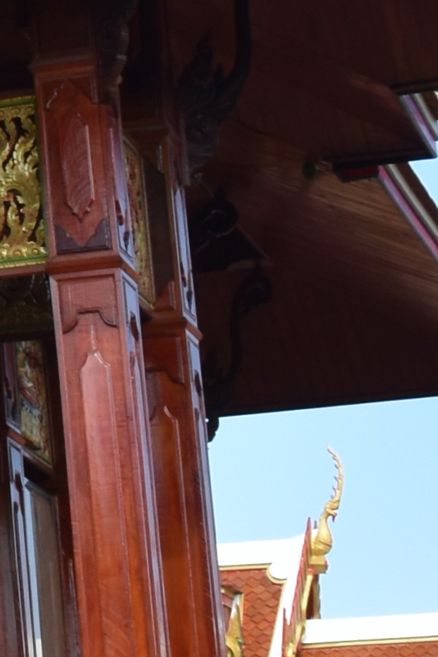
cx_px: -811
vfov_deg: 11.6
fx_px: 3174
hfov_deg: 7.1
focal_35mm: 174
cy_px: -151
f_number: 8
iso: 280
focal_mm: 18
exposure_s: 1/250
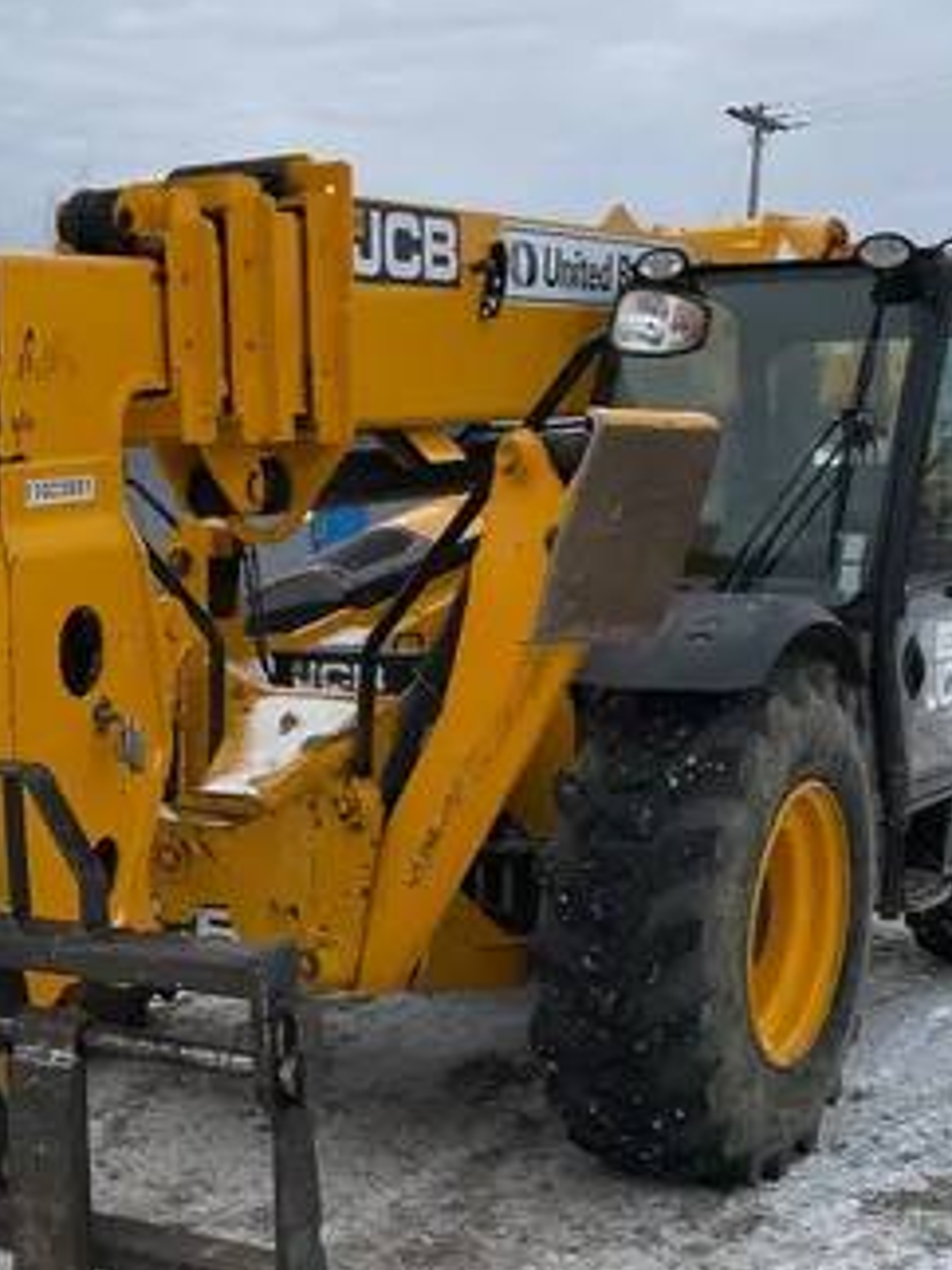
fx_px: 2165
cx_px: 67
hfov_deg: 24.0
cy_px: 788
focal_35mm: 59
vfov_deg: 32.6
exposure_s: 1/3731
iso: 50
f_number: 1.6
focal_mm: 4.2
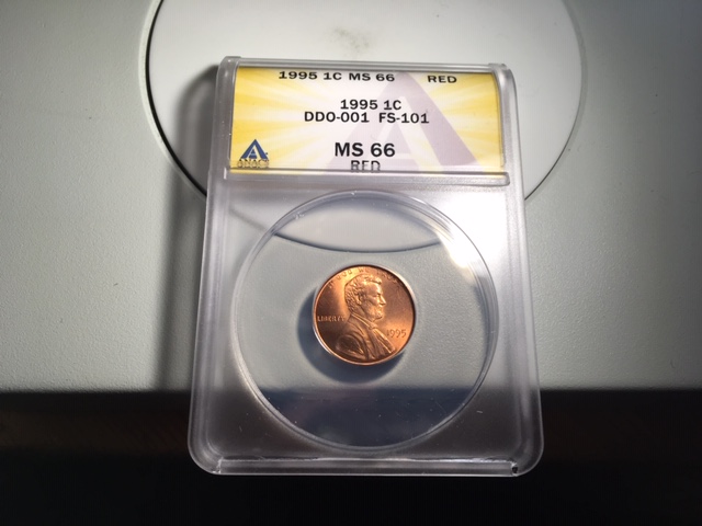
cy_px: 263
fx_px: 588
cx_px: 351
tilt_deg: -70.3
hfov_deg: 61.7
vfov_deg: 48.2
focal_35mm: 29
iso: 32
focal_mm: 4.15
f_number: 2.2
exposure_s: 1/120
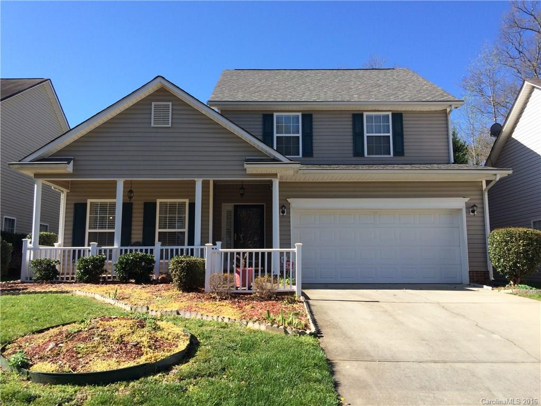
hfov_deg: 61.7
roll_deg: +2.0
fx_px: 453
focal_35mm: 29
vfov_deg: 48.2
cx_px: 270
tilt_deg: +6.1
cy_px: 203
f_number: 2.2
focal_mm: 4.15
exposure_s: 1/1172
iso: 32
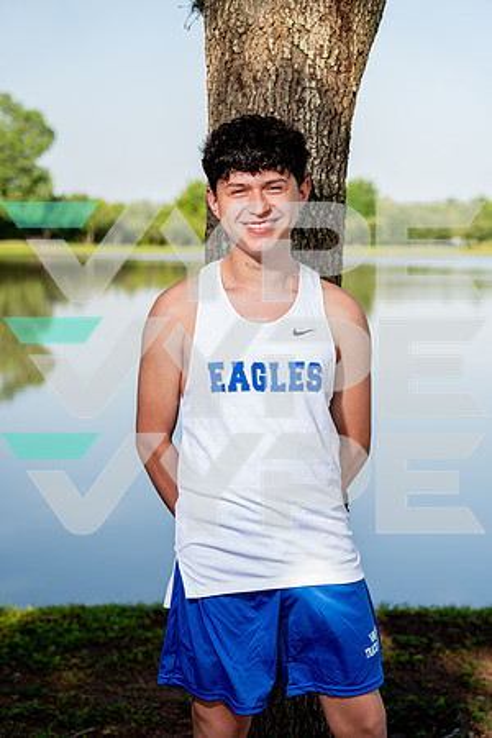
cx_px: 246
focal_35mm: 69
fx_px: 1414
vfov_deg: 29.2
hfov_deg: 19.7
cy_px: 369
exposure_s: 1/250
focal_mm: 69
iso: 100
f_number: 4
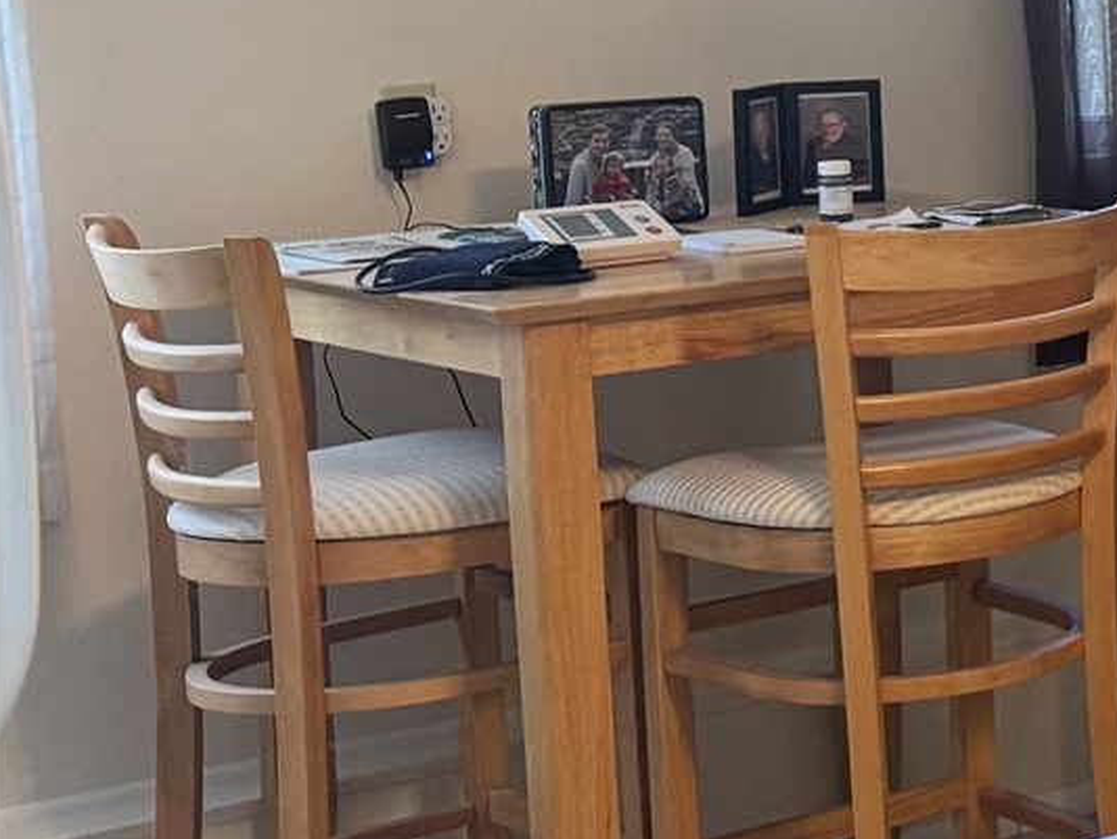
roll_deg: +0.3
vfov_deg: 15.9
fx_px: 2970
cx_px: 2132
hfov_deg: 16.8
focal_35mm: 92
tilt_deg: -6.0
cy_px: 142
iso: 250
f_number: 1.78
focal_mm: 6.76
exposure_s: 1/60
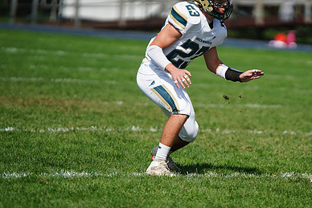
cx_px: 211
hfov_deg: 4.6
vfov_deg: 3.1
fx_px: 3884
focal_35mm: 448
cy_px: 69
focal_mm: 300
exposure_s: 1/8000
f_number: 2.8
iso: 400
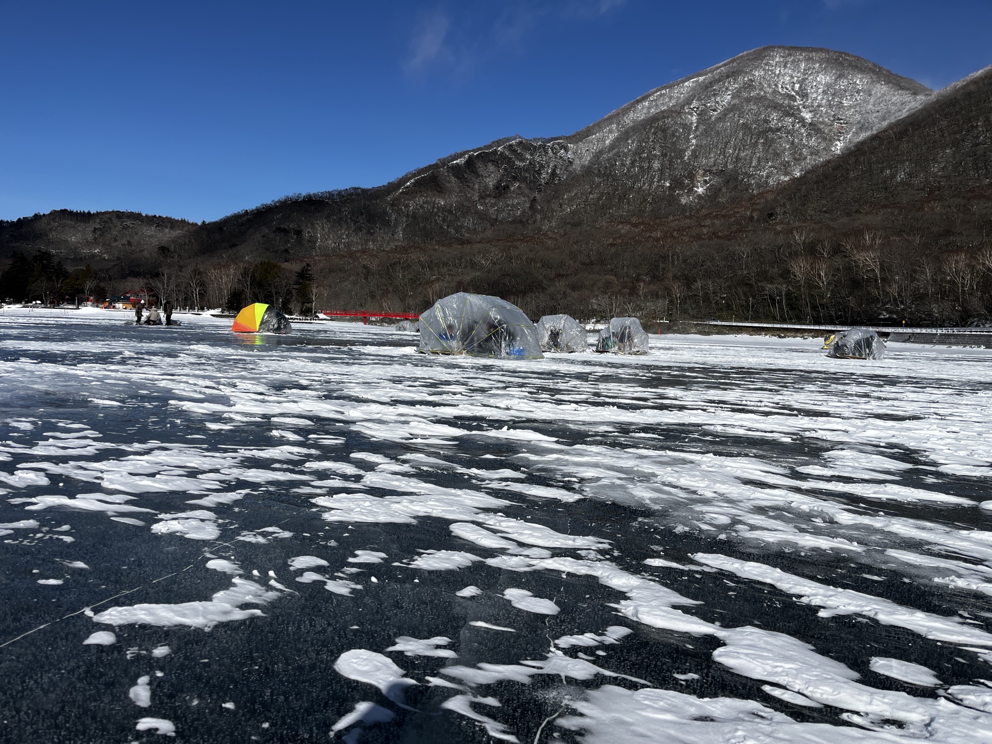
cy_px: 372
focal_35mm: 26
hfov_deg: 67.3
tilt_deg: -3.8
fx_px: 745
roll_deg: -3.0
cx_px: 496
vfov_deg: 53.1
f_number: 1.6
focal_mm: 5.1
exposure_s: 1/10870
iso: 50
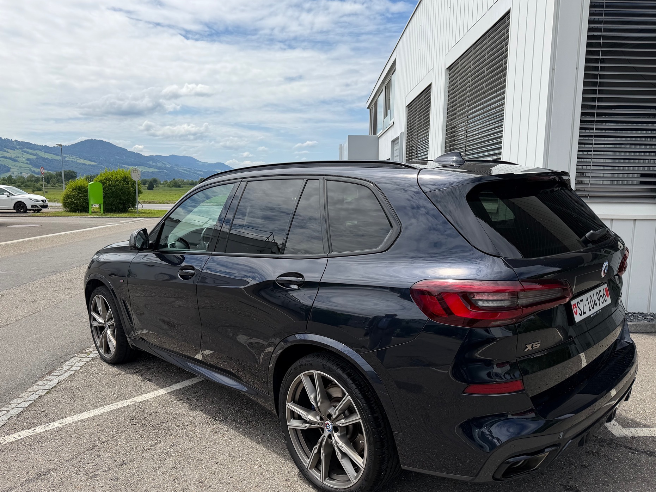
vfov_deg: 53.1
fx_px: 493
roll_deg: -1.6
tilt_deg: -6.5
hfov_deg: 67.3
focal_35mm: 26
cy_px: 251
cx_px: 327
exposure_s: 1/5714
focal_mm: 6.76
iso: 80
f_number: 1.78
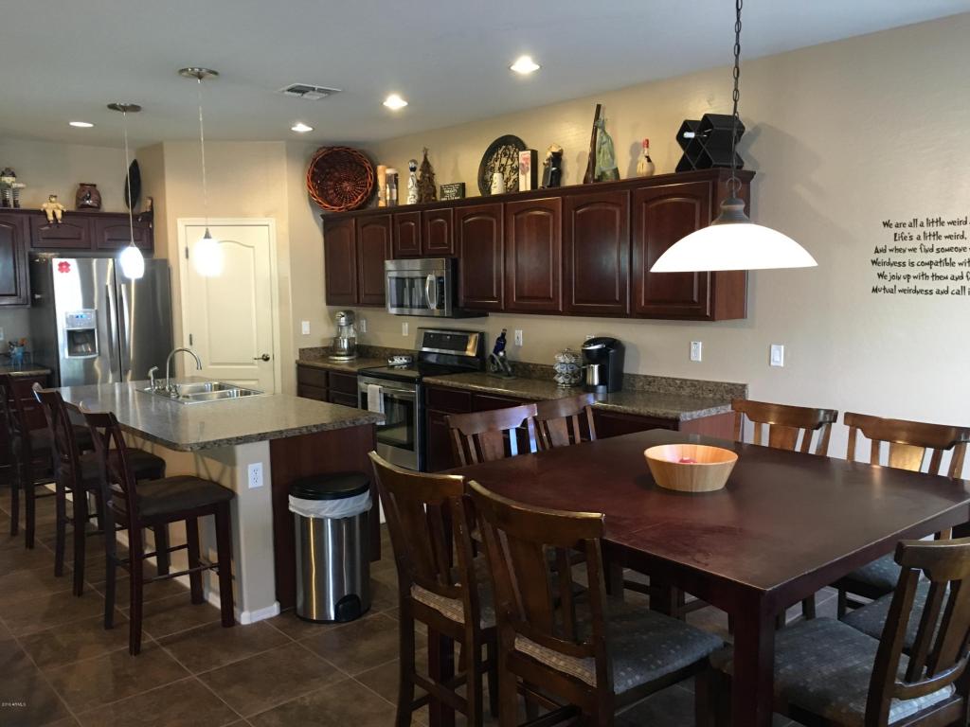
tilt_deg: -4.8
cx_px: 485
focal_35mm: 29
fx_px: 813
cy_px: 364
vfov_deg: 48.2
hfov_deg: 61.7
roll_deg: +0.2
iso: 200
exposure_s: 1/17
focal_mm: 4.15
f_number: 2.2
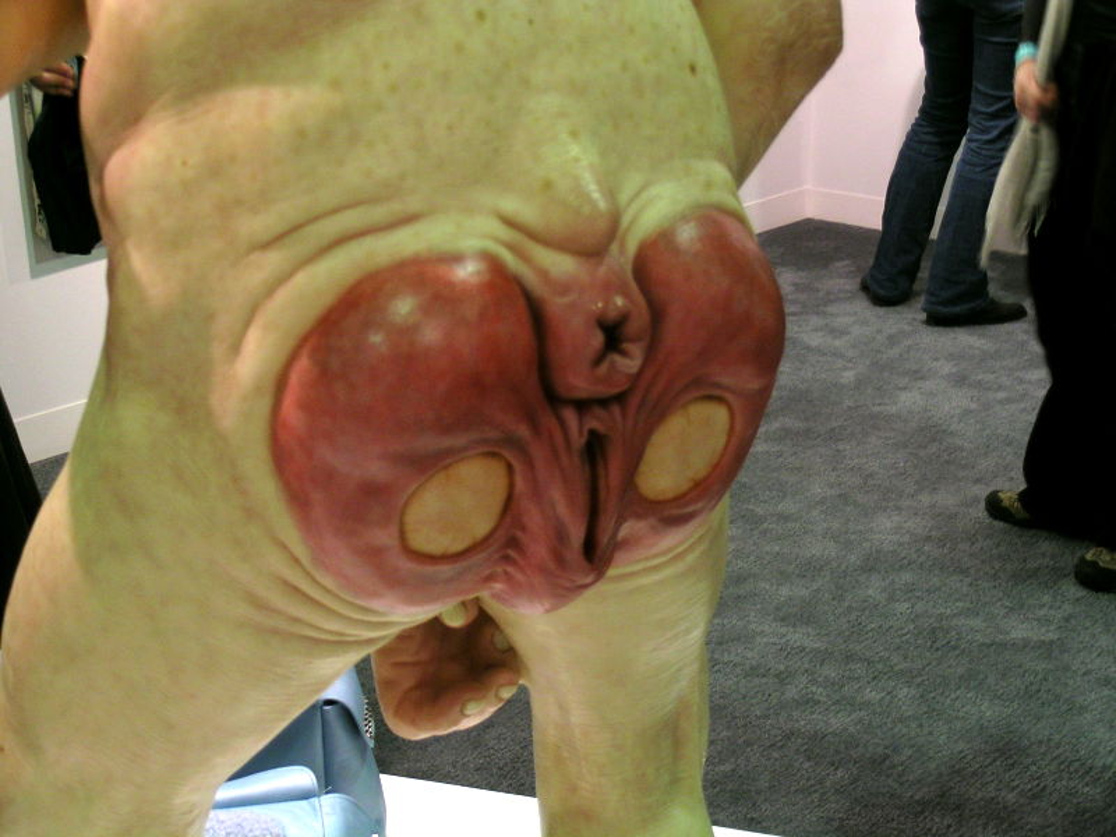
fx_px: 1838
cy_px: 418
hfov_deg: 33.8
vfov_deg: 25.7
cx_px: 558
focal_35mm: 57
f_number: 3.6
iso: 100
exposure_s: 1/15
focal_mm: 11.8
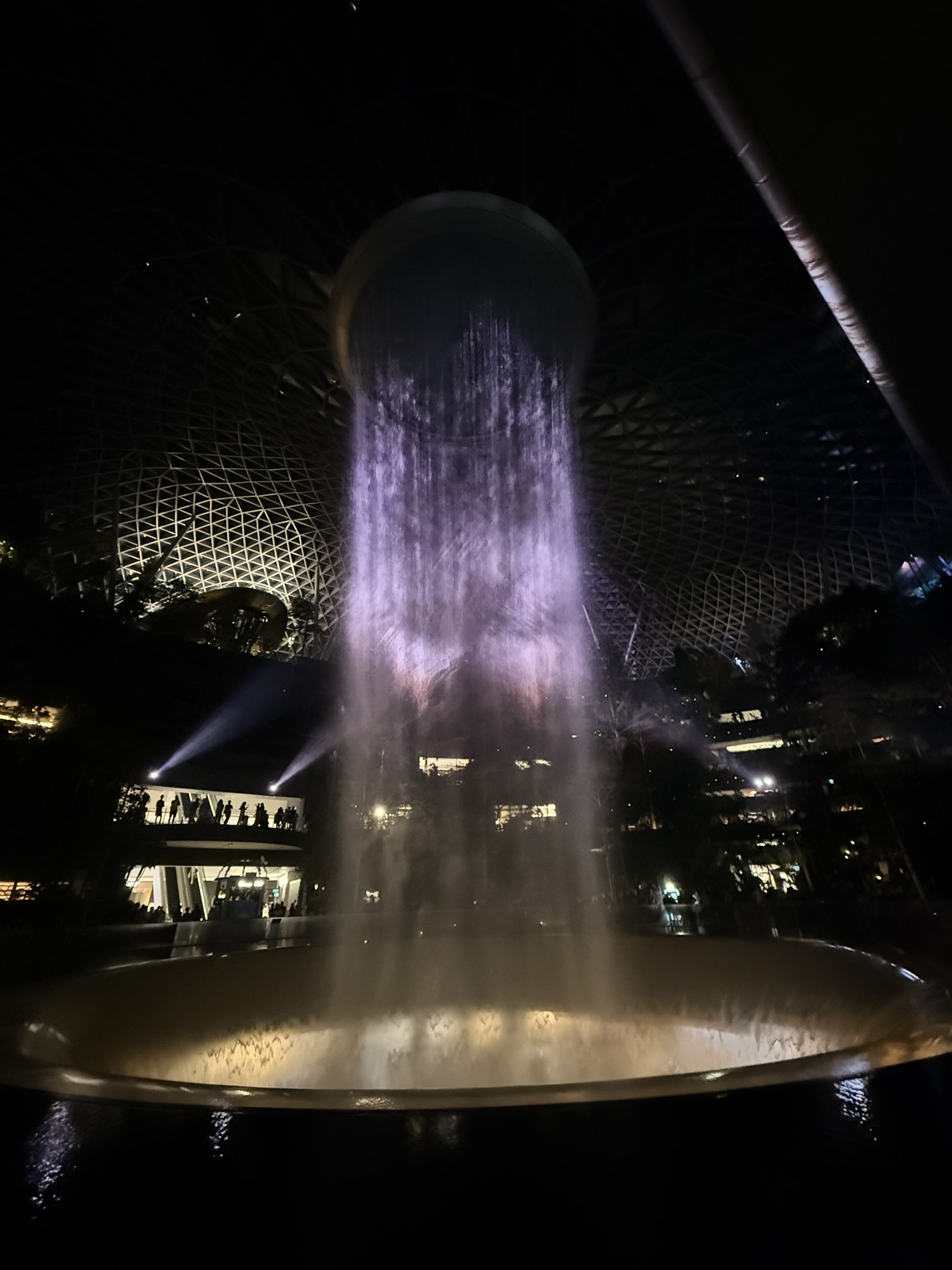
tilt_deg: +27.5
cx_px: 476
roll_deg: +1.5
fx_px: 513
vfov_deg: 102.1
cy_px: 635
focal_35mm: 14
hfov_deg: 85.7
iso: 1600
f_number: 2.2
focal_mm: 2.22
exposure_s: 1/40
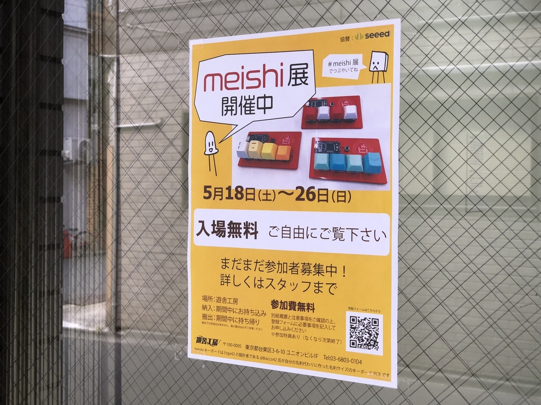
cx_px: 270
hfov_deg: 36.8
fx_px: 813
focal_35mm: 52
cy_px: 202
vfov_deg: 28.0
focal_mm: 6
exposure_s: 1/50
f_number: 2.4
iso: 32
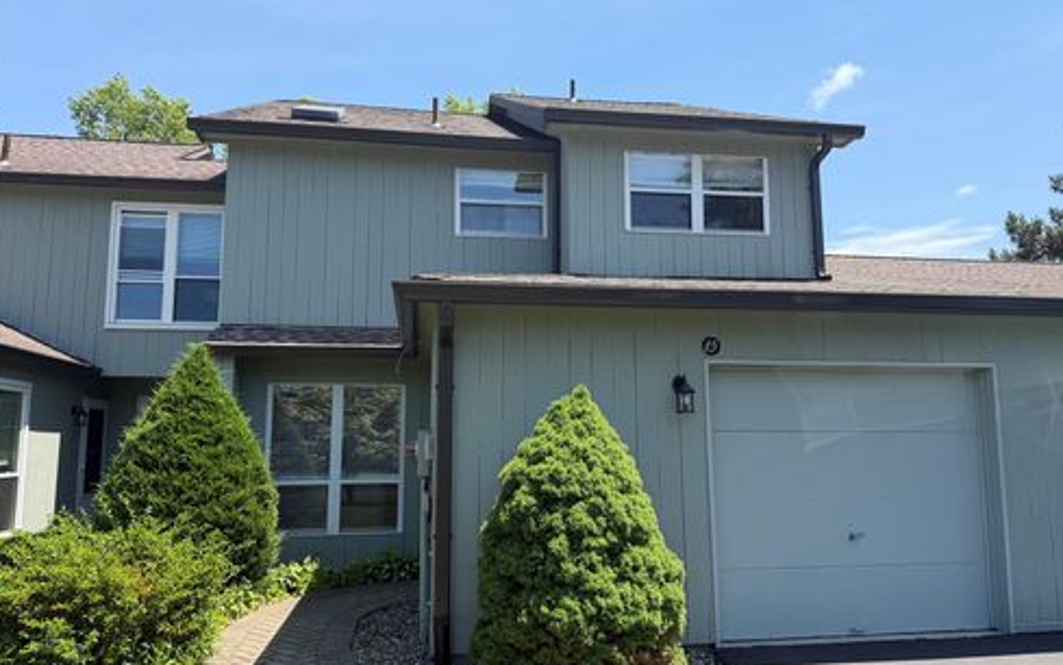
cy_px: 340
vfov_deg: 47.6
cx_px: 530
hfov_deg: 70.4
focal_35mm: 26
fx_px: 753
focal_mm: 6.76
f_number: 1.78
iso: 80
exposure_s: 1/2445
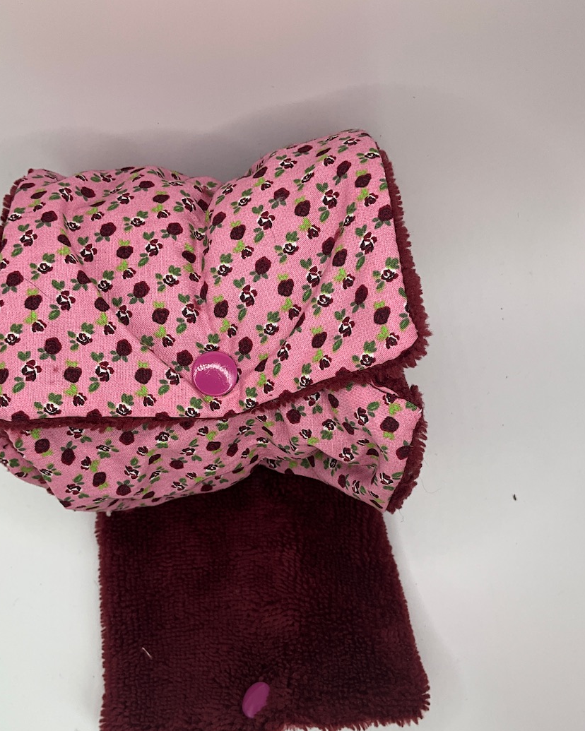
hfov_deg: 42.2
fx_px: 757
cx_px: 295
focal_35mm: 35
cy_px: 429
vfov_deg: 51.3
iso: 20
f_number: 1.8
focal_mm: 3
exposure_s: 1/213
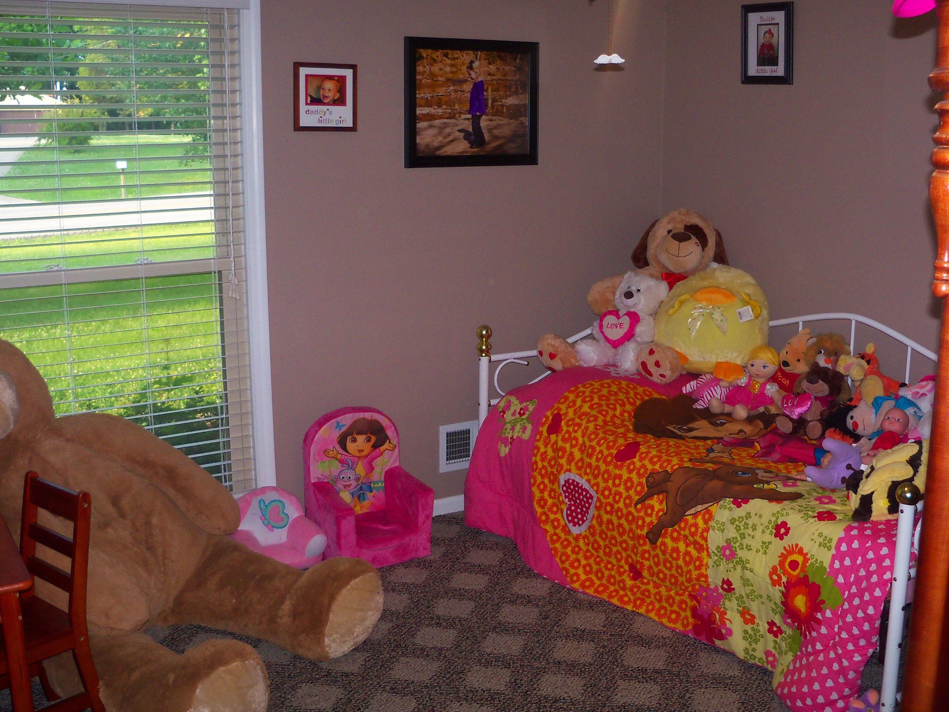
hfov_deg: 47.8
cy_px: 357
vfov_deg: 36.8
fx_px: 1069
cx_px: 504
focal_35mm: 39
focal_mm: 6.2
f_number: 3.5
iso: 100
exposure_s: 1/40
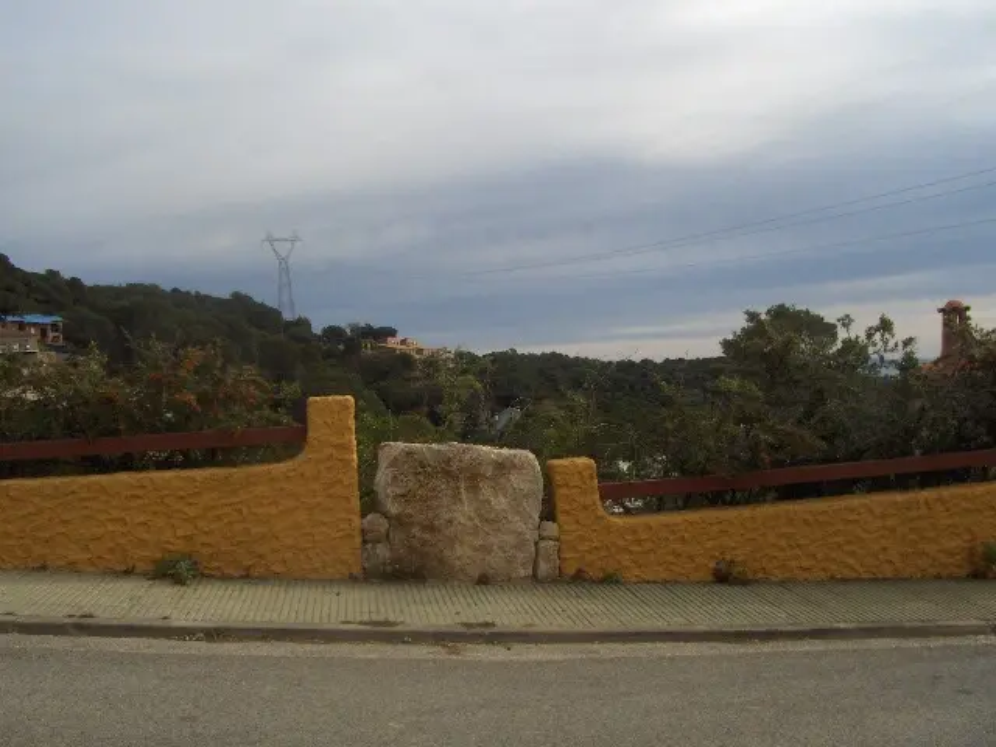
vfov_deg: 40.7
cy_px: 374
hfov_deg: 52.6
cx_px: 498
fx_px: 1007
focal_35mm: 35
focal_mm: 5.8
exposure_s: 1/1124
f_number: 4.3
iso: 100
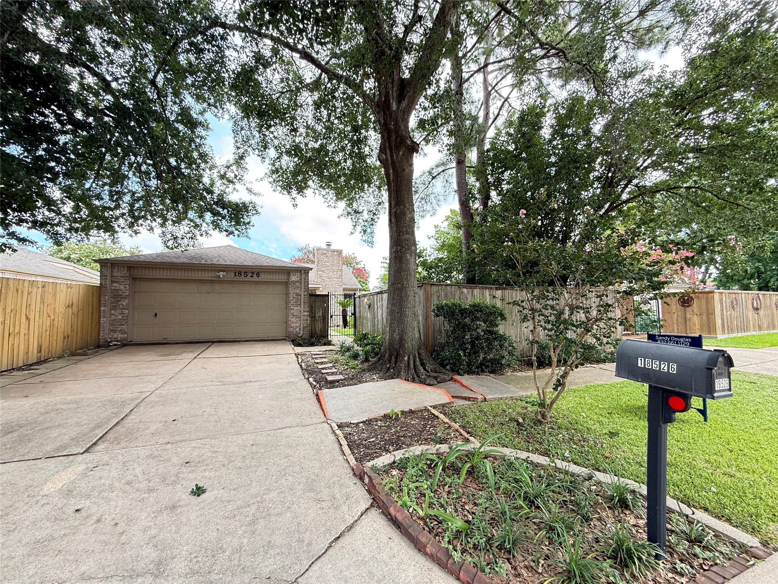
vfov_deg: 85.7
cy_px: 292
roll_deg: +0.3
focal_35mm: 14
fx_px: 315
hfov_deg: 102.1
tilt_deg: +3.4
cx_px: 389
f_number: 2.2
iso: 64
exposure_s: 1/136
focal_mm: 2.22
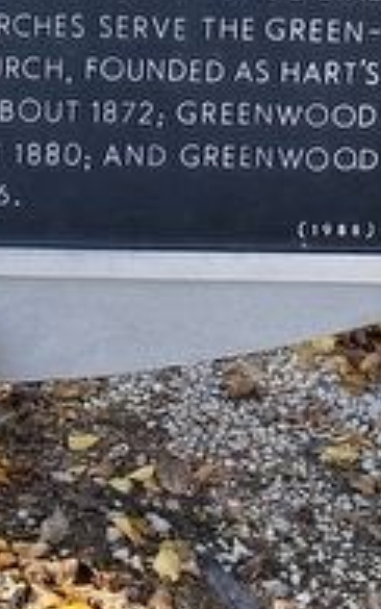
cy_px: -553
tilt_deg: -4.9
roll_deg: -0.9
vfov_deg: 15.4
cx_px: -53
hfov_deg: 11.4
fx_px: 1876
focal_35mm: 113
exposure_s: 1/376
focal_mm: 4.25
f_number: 1.8
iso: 32
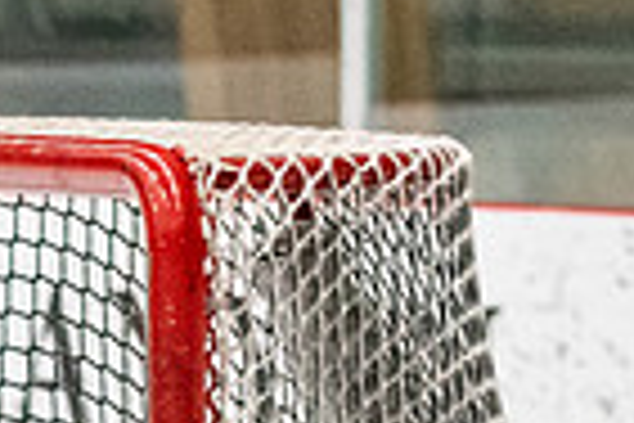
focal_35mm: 751
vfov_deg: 1.8
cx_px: -463
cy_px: 725
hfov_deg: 2.7
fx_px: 13225
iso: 4000
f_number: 2.8
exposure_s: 1/800
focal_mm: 98
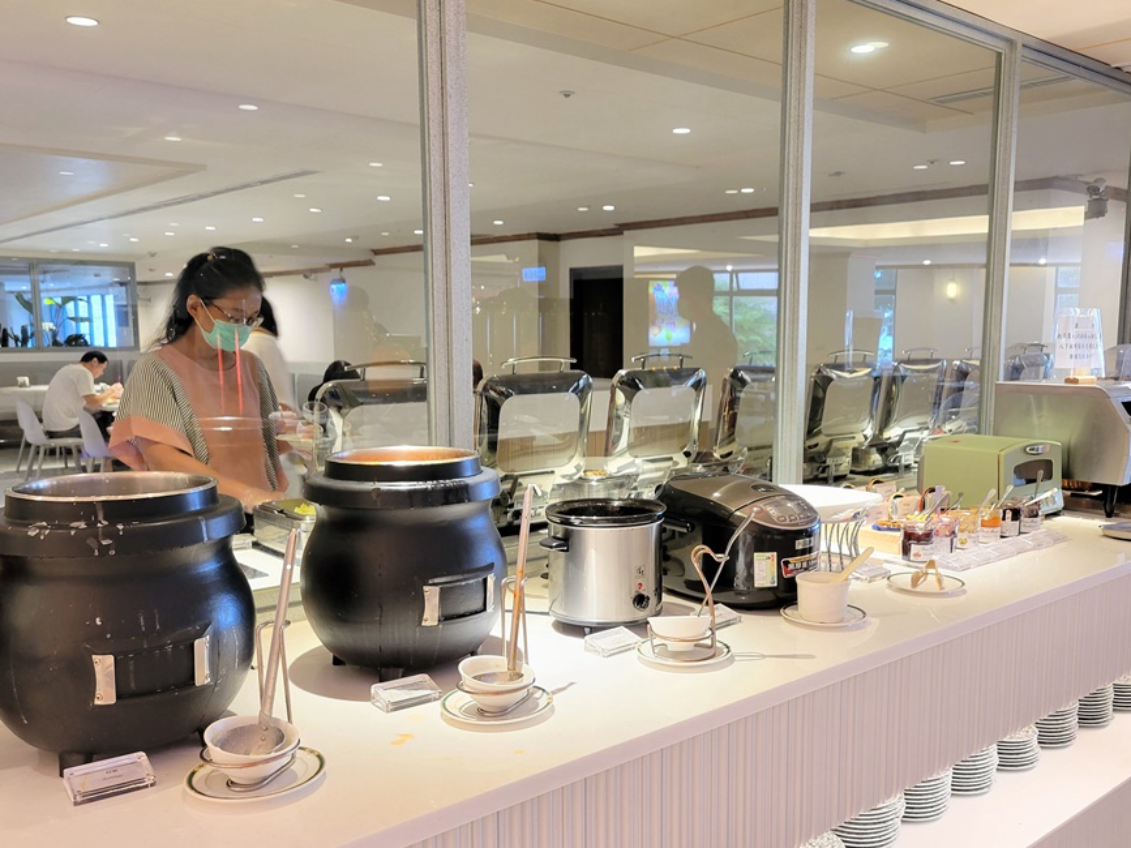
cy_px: 467
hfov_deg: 59.8
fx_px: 980
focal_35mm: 30
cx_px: 626
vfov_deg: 46.7
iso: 160
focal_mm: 5.4
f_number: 1.8
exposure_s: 1/40
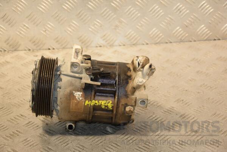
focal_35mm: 87
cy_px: 76
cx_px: 114
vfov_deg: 15.7
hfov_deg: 23.4
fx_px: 549
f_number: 5
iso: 800
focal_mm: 58
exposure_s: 1/200
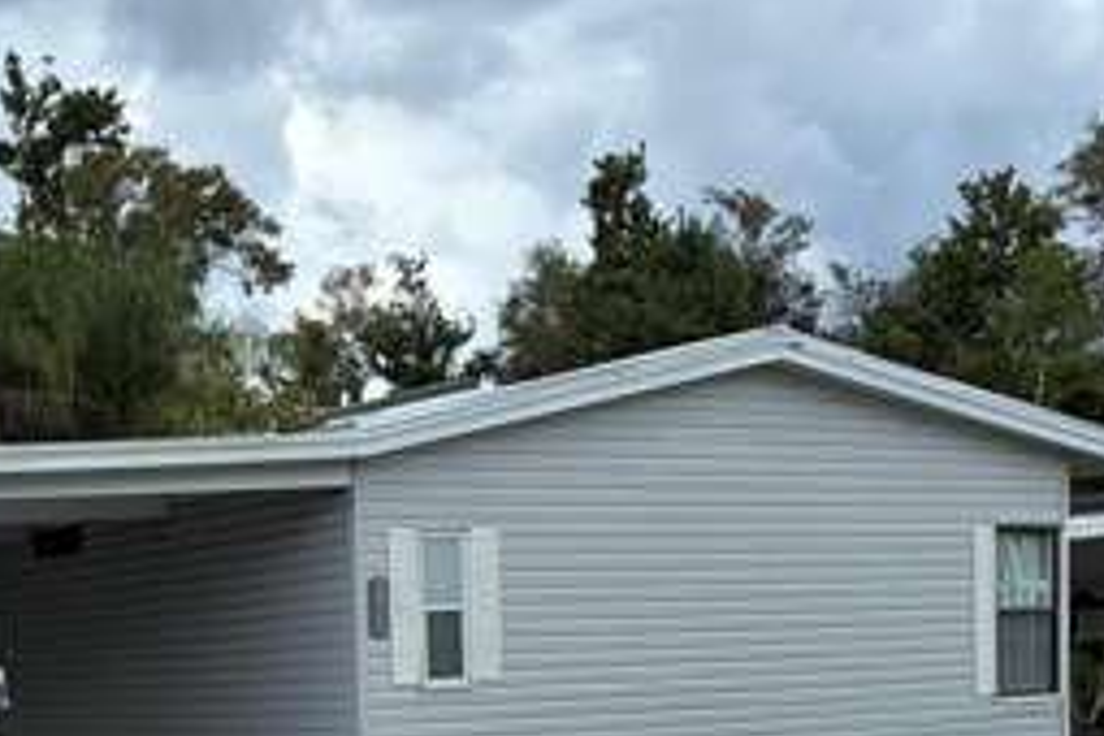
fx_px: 2085
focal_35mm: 68
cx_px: 229
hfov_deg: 29.0
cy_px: 823
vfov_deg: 19.2
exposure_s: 1/1706
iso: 50
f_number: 1.6
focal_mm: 5.96
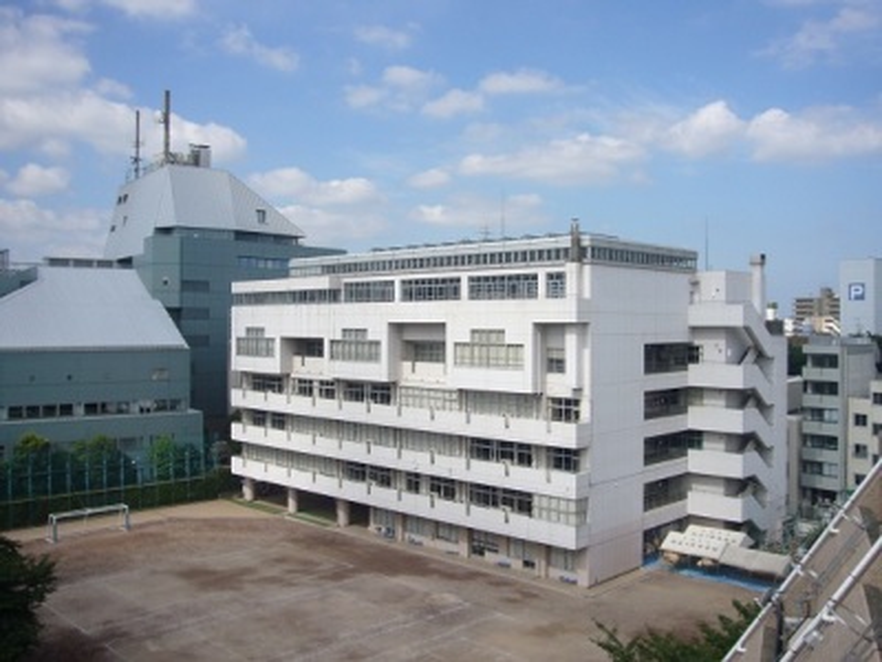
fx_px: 841
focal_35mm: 33
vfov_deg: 42.9
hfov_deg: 55.4
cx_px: 441
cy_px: 331
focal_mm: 5.4
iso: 80
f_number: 6.3
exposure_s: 1/320
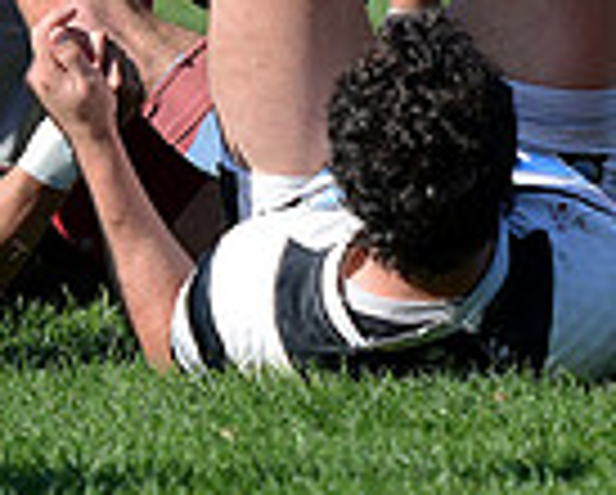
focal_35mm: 695
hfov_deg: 2.8
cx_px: 481
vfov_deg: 2.2
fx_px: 12689
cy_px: -367
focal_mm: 175
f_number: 4
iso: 320
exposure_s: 1/1600
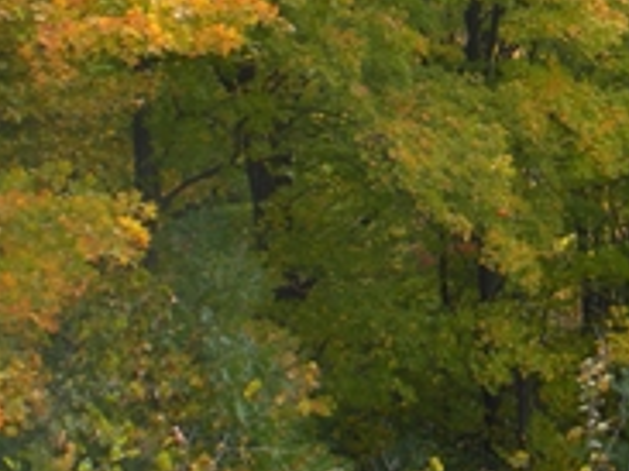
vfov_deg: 12.4
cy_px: -14
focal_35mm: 118
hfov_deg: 16.5
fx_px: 2143
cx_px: 581
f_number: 3.5
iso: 64
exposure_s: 1/230
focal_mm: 6.3
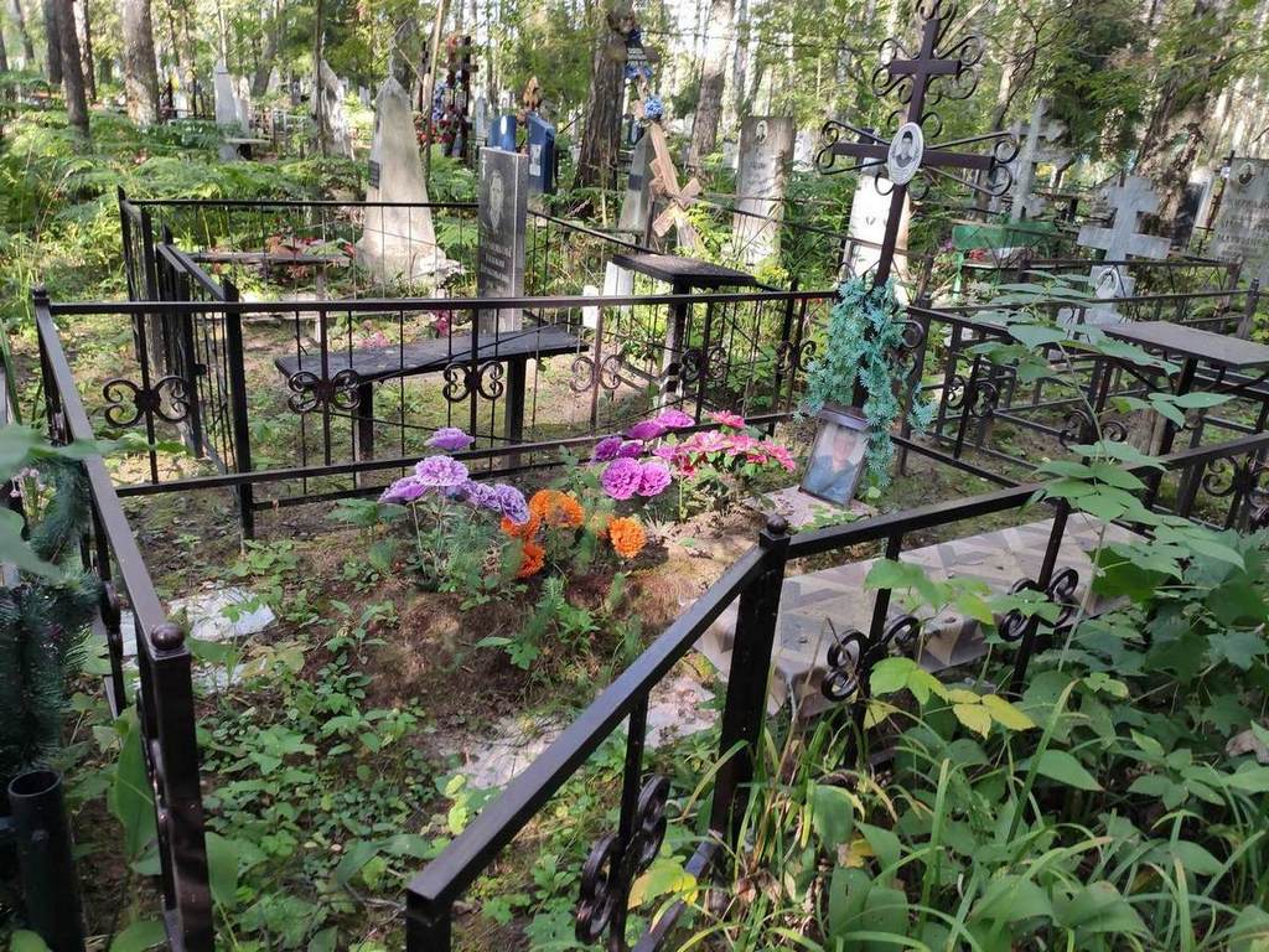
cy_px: 476
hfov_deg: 67.3
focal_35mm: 26
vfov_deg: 53.1
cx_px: 634
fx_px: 953
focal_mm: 4.77
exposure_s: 1/120
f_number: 1.75
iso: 194
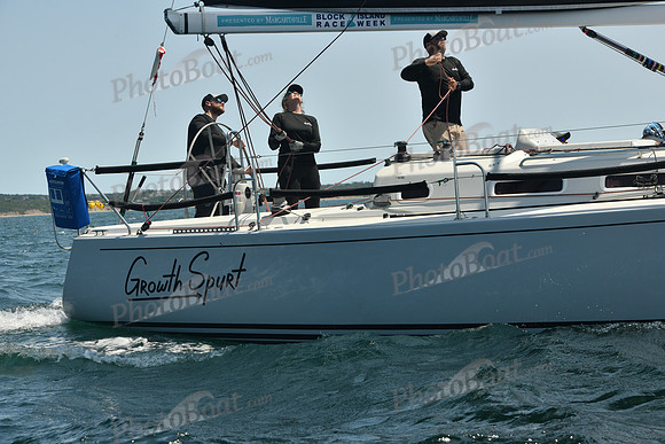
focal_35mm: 92
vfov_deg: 14.9
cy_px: 222
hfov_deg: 22.1
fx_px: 1700
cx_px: 332
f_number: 8
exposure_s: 1/640
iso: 320
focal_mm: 92
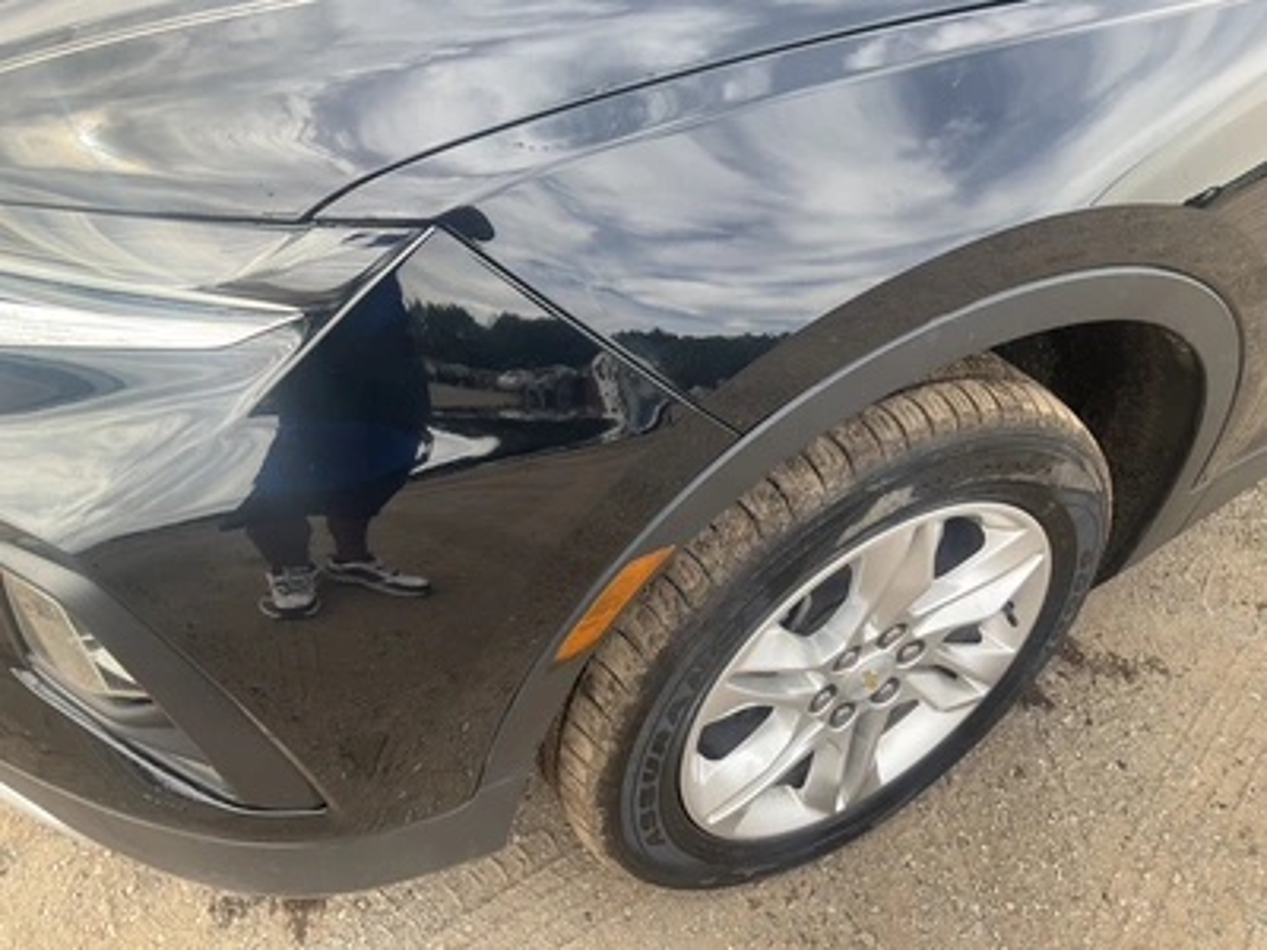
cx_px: 634
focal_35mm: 29
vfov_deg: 48.2
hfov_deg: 61.7
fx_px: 1061
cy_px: 475
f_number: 1.8
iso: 25
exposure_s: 1/277
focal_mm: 3
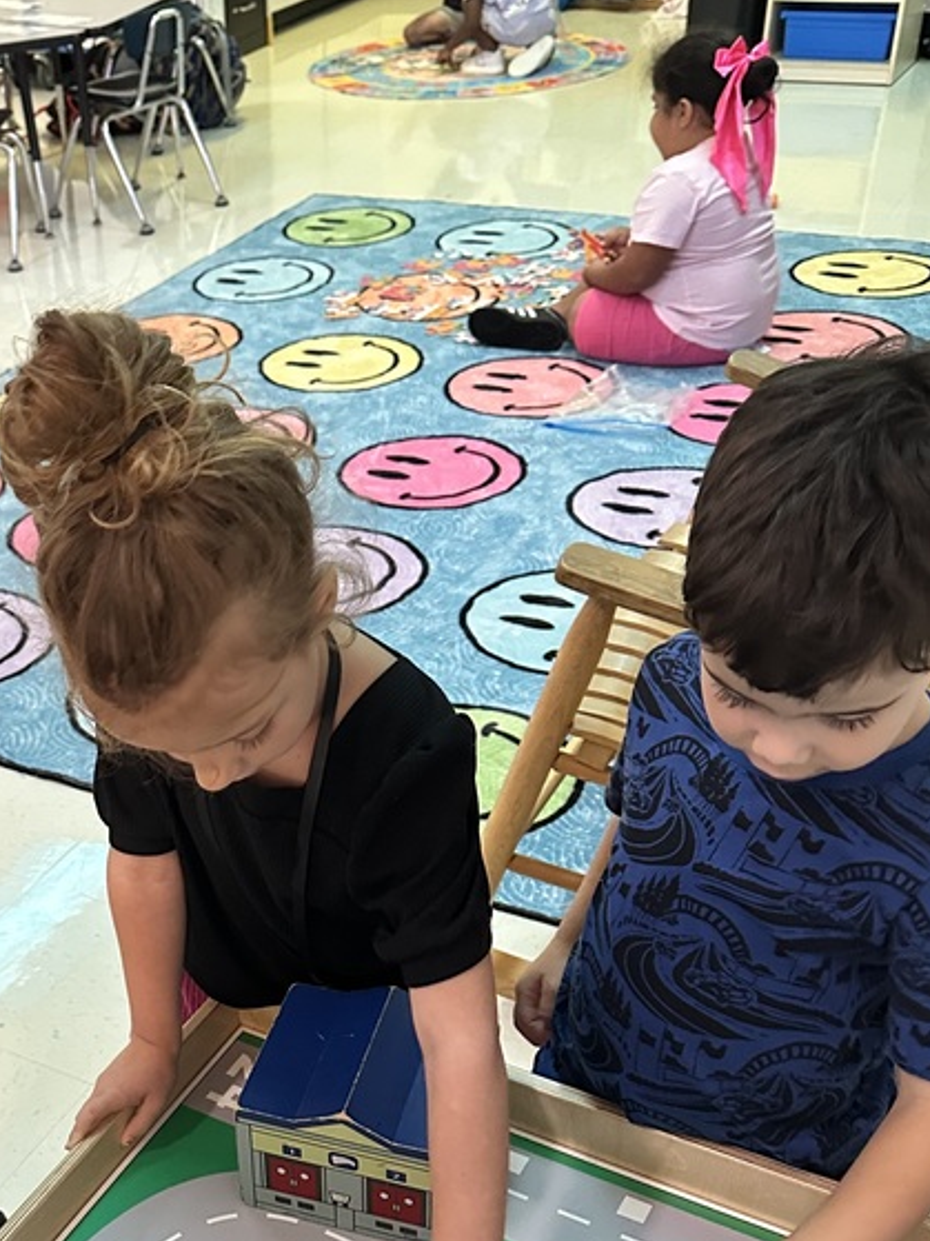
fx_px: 1577
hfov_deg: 31.5
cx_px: 120
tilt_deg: -36.2
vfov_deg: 42.0
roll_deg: +5.7
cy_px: 886
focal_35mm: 44
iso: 640
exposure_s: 1/60
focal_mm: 6.86
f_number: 1.78
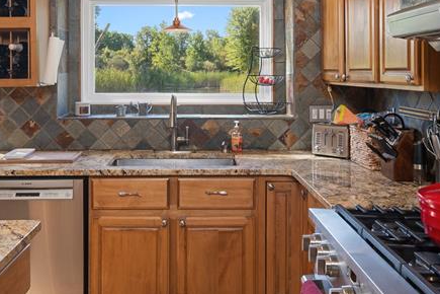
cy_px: 94
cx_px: 210
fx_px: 489
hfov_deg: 48.4
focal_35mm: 40
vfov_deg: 33.1
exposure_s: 1/15
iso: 320
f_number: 9
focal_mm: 17
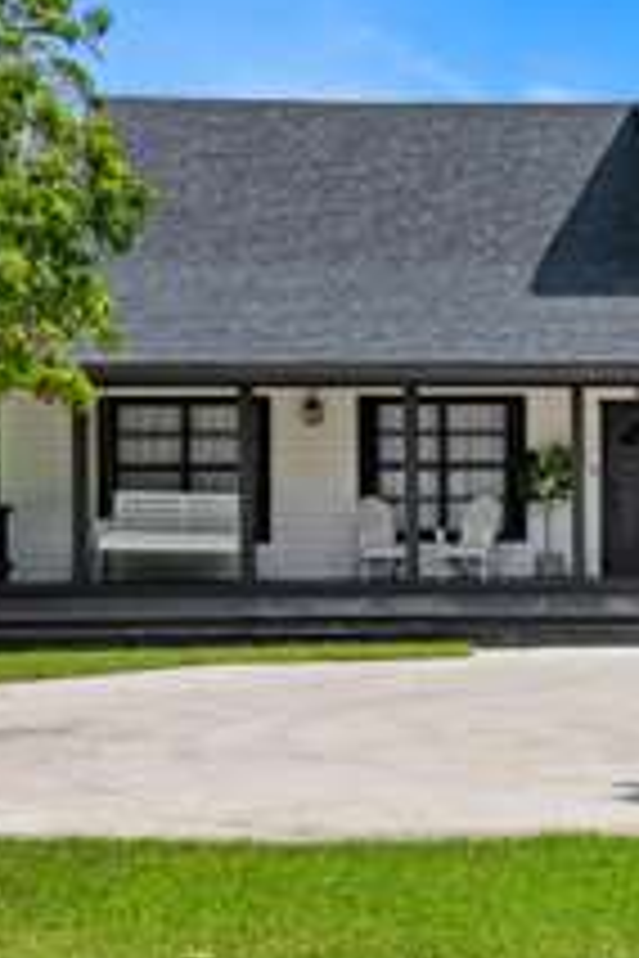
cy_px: 405
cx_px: 684
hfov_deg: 16.8
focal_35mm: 79
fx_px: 2103
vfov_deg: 25.6
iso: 800
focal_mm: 35
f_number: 7.1
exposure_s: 1/320
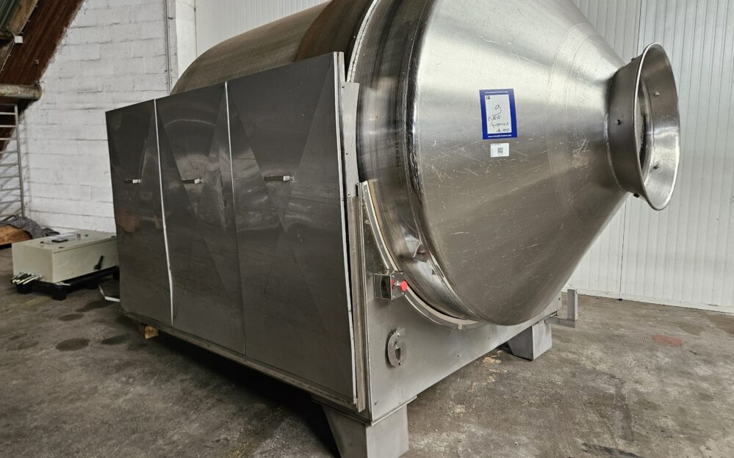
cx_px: 359
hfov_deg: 72.5
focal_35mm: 25
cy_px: 195
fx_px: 500
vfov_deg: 49.1
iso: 400
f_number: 1.8
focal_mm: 5.4
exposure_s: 1/100
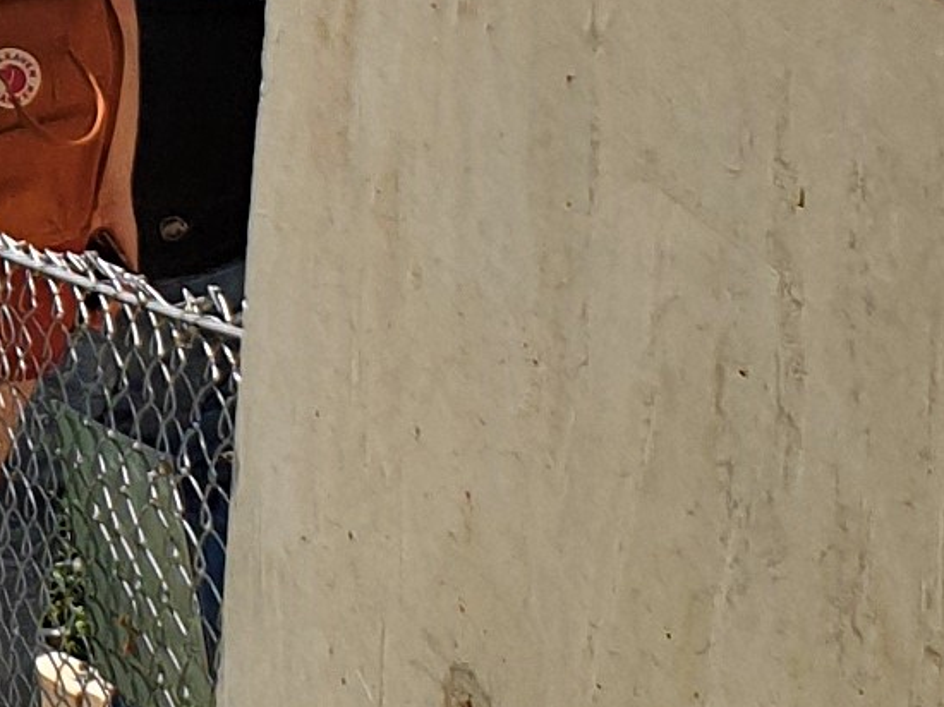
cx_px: -630
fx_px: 3898
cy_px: -571
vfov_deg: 9.8
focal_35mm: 143
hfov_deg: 12.8
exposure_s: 1/1880
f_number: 2.4
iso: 50
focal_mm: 4.3
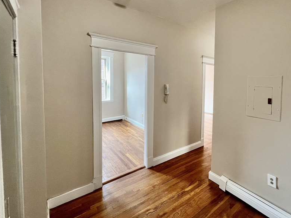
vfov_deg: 73.9
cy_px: 87
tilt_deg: -3.5
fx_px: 143
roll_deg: -1.0
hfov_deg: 89.5
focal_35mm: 17
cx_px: 179
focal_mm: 1.57
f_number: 1.8
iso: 200
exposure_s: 1/120
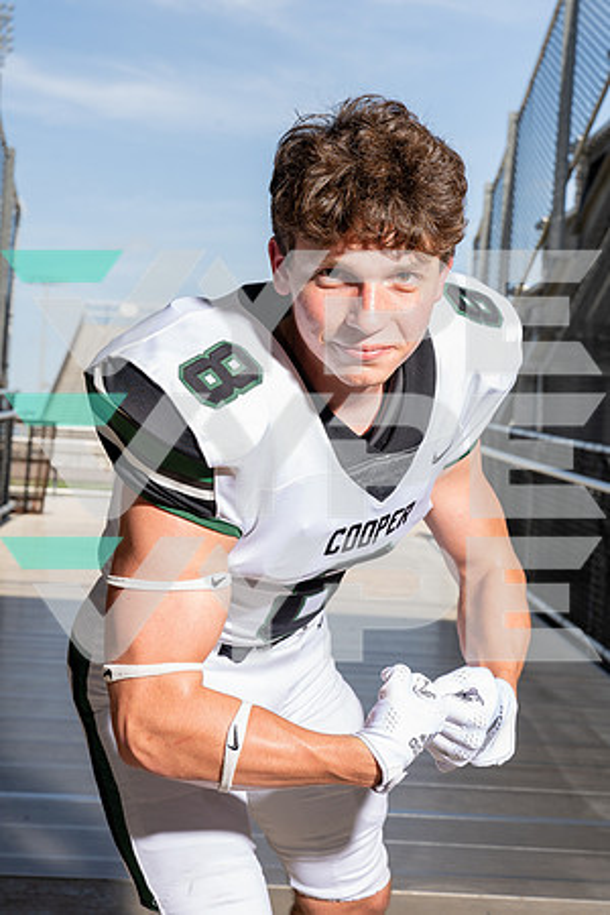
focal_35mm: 52
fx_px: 1322
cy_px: 458
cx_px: 305
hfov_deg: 26.0
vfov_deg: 38.2
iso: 160
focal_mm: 52
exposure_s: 1/250
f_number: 8
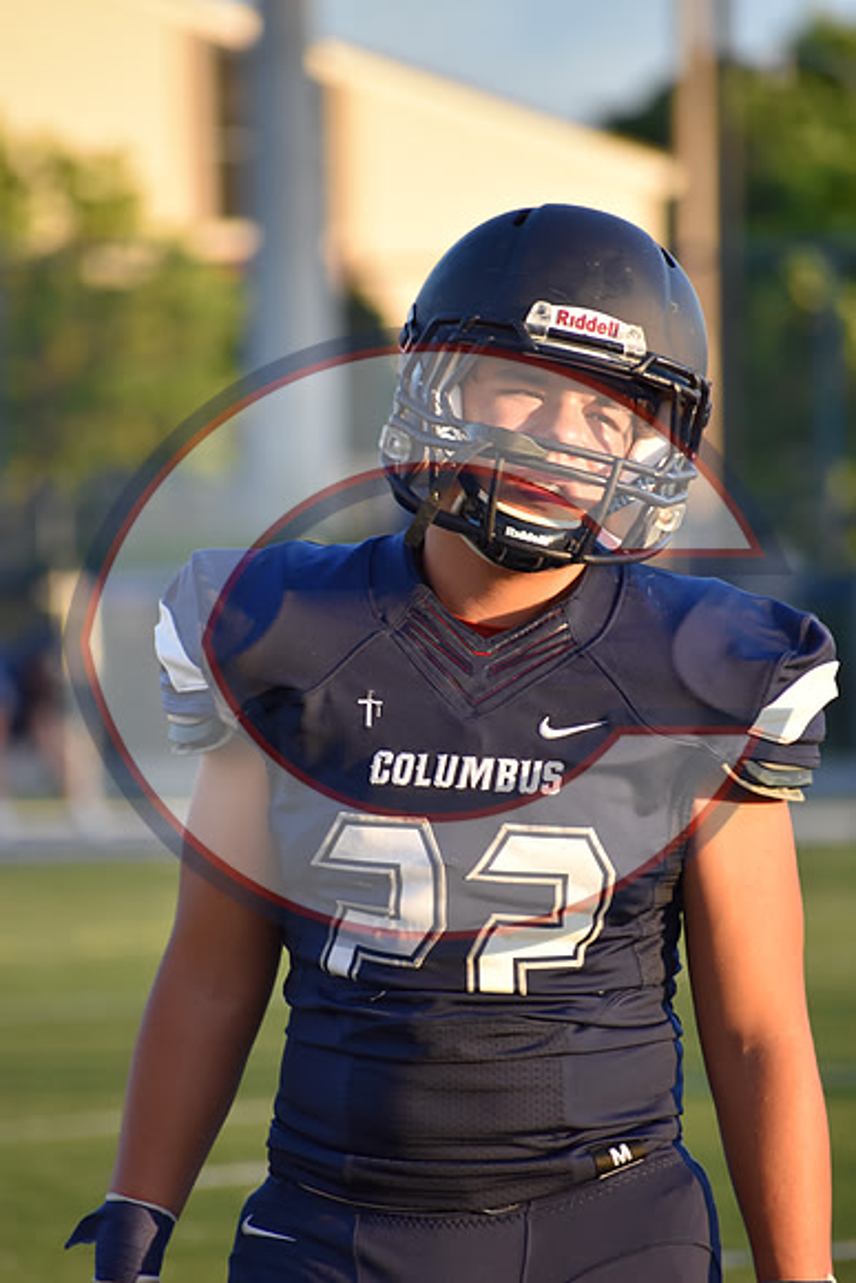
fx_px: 16039
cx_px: 428
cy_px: 642
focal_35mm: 450
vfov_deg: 4.6
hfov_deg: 3.1
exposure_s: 1/500
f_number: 6.3
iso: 800
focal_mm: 300
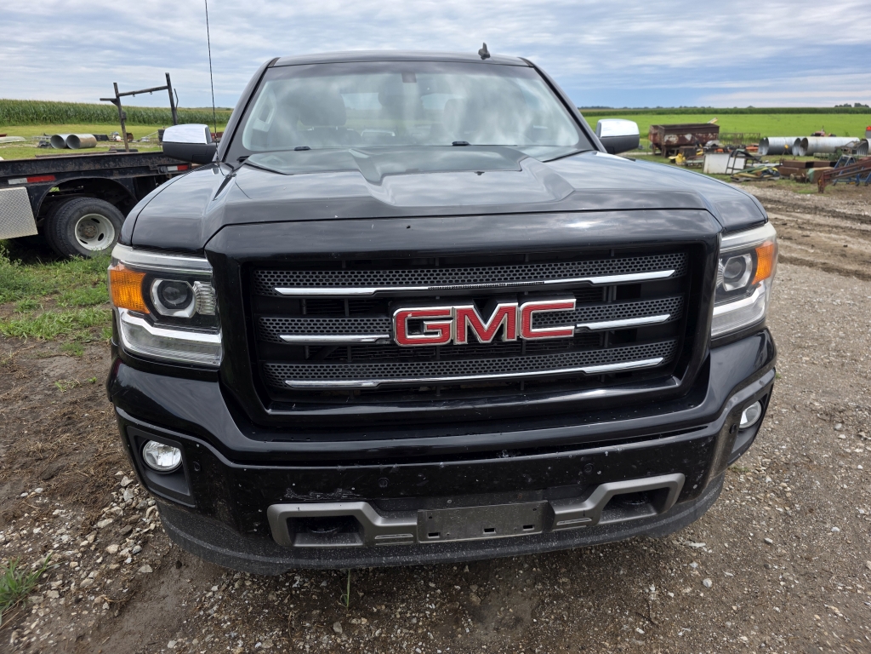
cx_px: 436
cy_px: 327
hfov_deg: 73.9
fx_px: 579
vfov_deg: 58.9
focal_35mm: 23
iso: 80
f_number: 1.7
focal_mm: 6.3
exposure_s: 1/2797
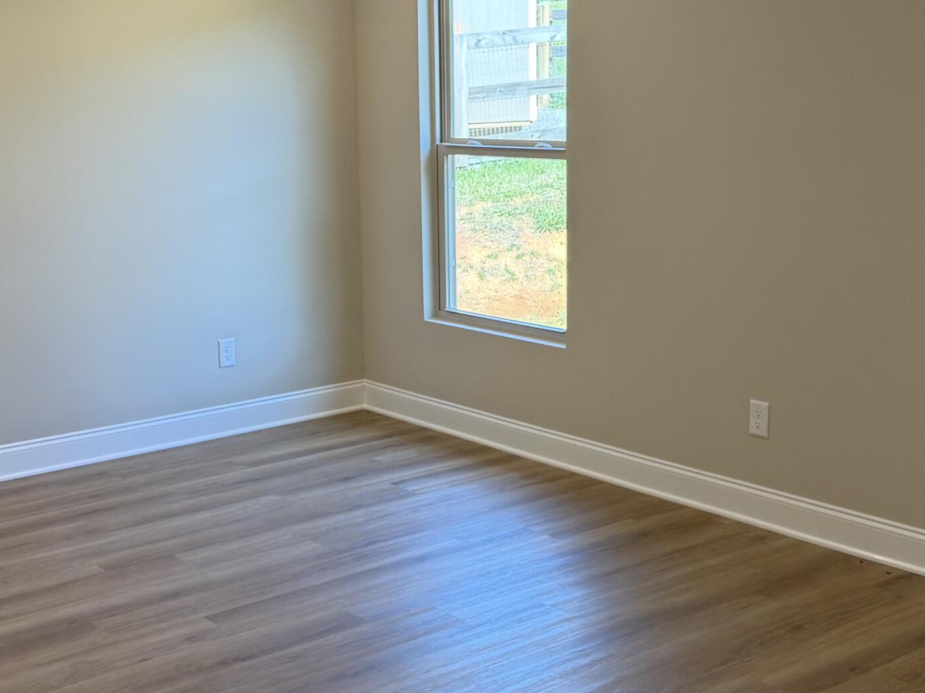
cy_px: 320
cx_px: 416
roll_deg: +2.0
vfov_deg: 28.0
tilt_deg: -9.4
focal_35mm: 52
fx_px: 1389
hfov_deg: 36.8
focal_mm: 6.76
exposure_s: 1/138
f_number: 1.78
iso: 125
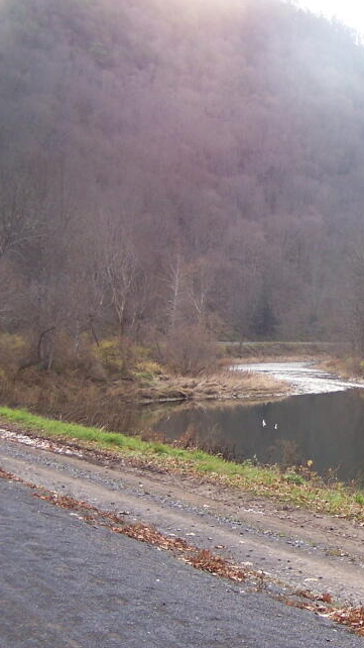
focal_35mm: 66
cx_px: 490
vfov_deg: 31.8
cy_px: 382
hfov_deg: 17.0
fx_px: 1133
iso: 100
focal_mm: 6.3
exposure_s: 1/200
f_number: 2.8
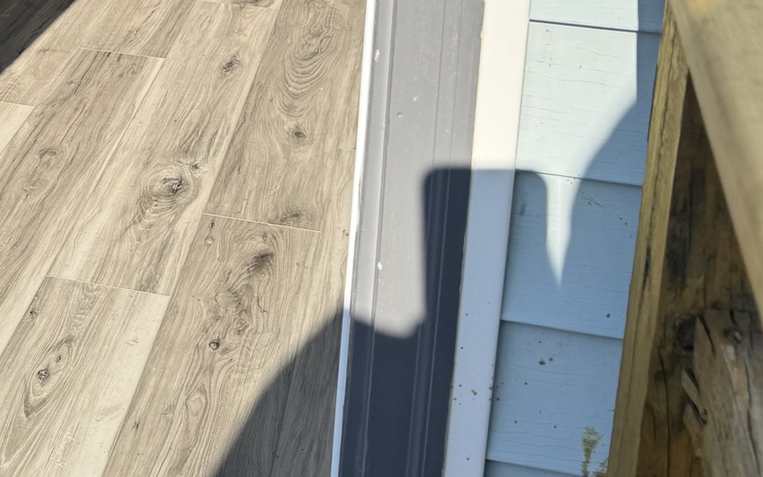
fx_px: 1435
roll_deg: -0.3
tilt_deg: -13.8
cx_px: 53
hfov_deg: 28.4
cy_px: -182
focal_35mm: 69
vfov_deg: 17.4
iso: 80
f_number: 1.78
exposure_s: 1/3597
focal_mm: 6.76
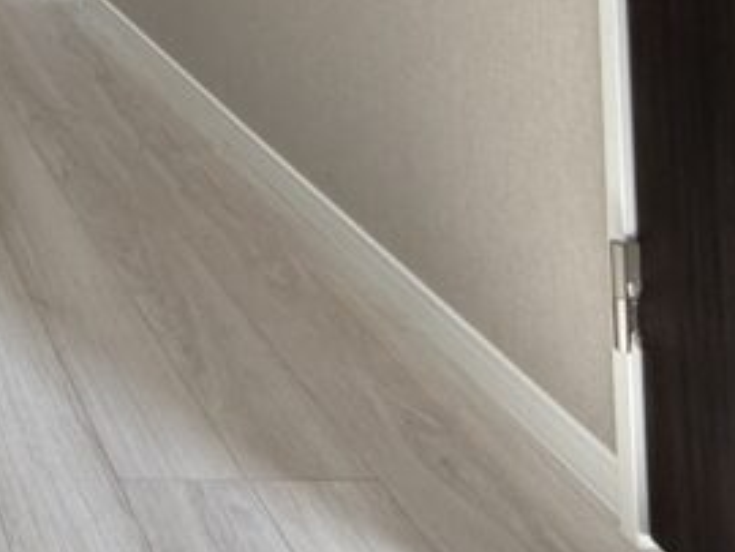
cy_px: -378
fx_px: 1126
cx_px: -275
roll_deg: +0.4
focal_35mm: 53
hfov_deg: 28.2
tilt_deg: +2.9
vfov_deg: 21.0
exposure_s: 1/99
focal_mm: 2.22
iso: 125
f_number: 2.2
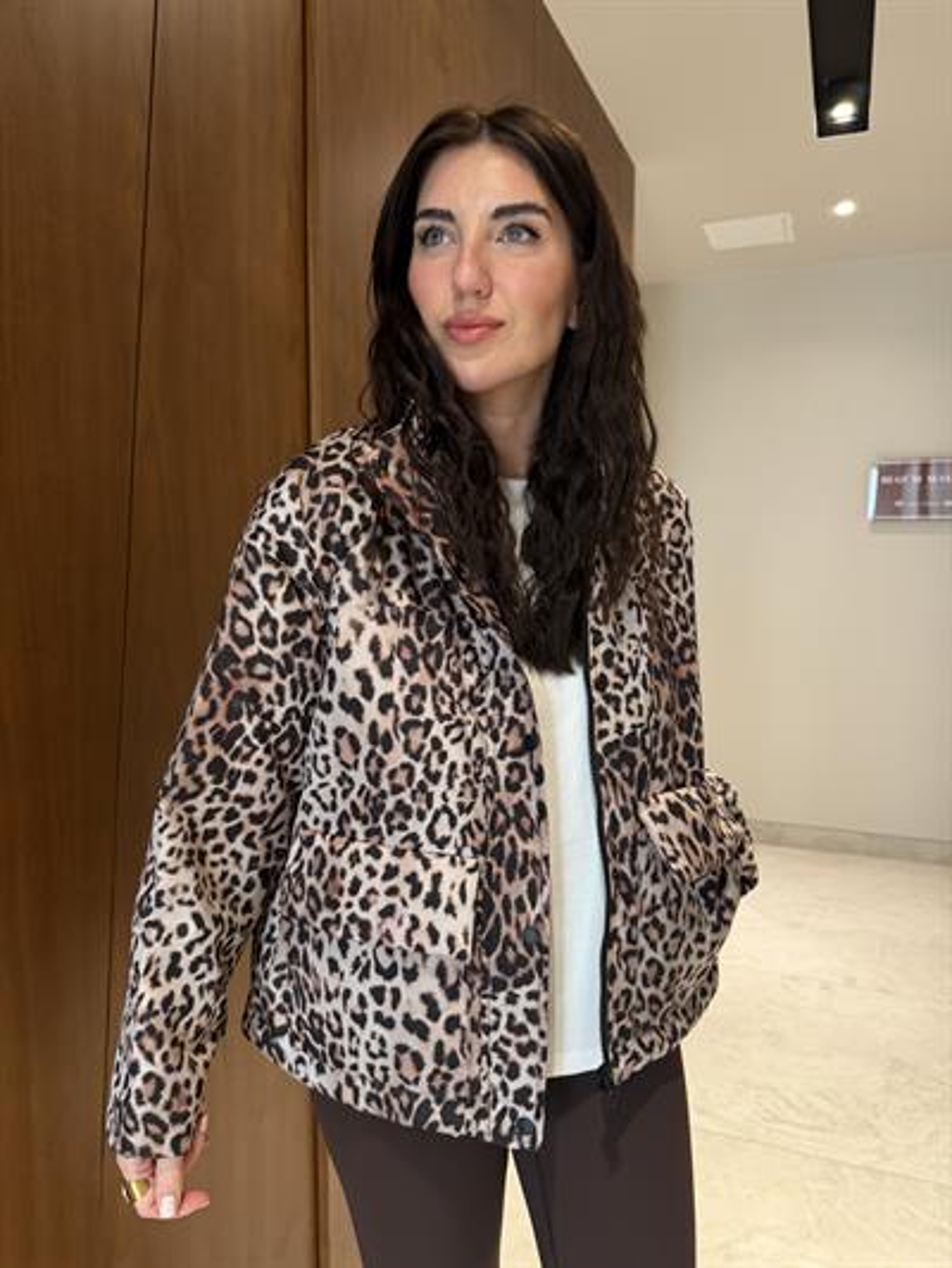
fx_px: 880
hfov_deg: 56.8
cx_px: 476
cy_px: 634
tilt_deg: -4.3
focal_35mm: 24
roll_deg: -1.5
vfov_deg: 71.6
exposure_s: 1/50
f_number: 1.78
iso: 500
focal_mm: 6.76
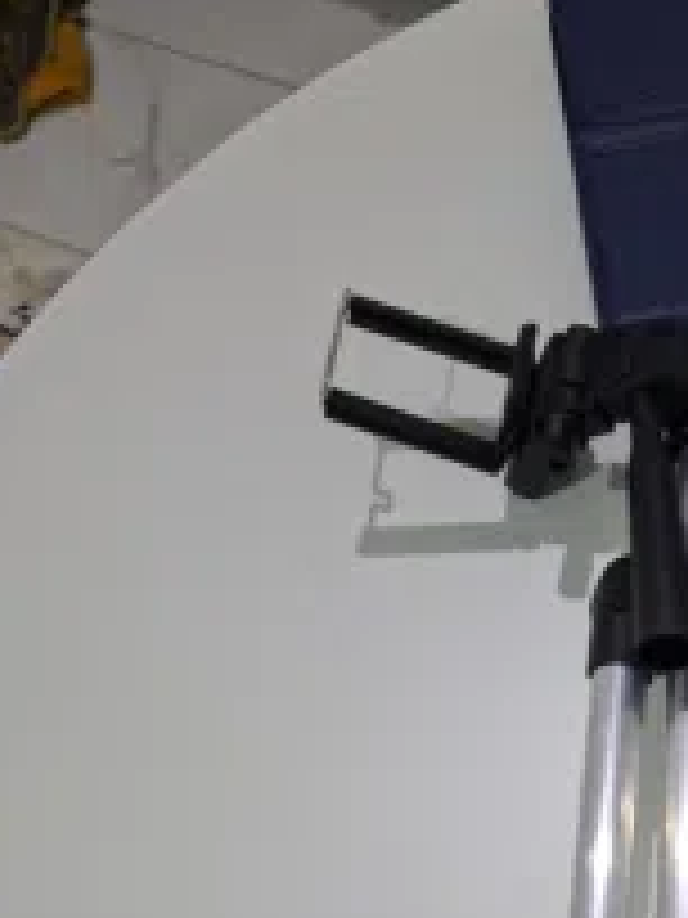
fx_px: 1193
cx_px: 612
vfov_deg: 38.3
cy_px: 878
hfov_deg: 30.8
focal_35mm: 45
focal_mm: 5.54
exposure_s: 1/60
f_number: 1.8
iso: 200
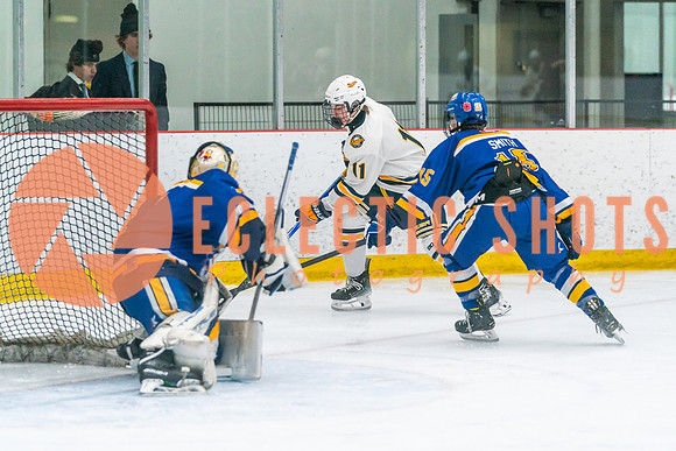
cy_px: 183
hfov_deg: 11.3
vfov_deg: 7.6
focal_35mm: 182
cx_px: 338
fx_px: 3415
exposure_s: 1/1250
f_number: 2.8
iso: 3200
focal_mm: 130
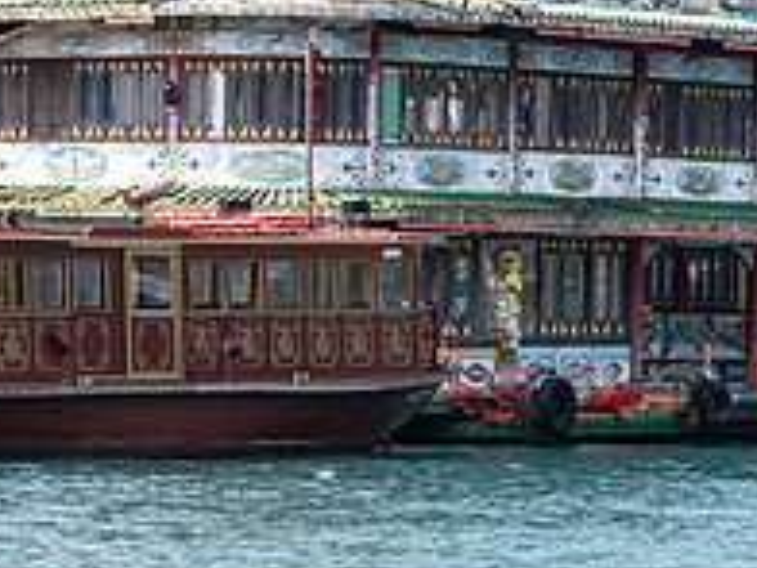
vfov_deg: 7.5
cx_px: -301
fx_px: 4352
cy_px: 122
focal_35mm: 199
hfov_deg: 9.7
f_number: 8
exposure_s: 1/200
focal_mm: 70
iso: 125
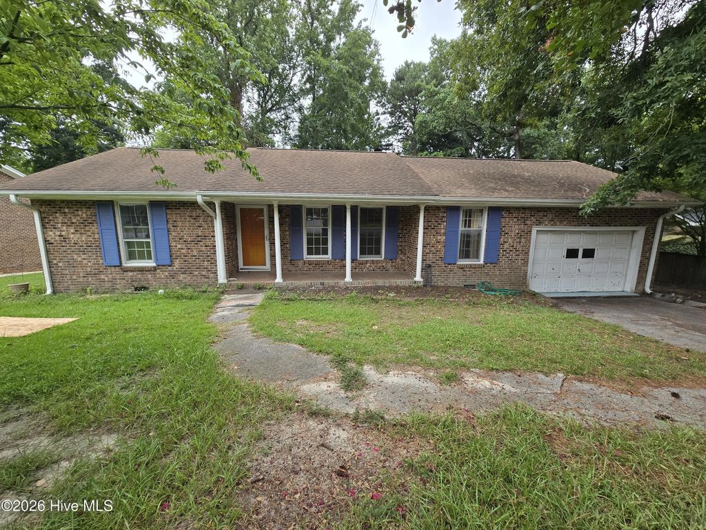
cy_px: 265
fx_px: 265
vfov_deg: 89.9
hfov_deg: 106.2
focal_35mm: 13
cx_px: 353
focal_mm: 2.2
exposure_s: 1/670
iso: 50
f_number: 2.2
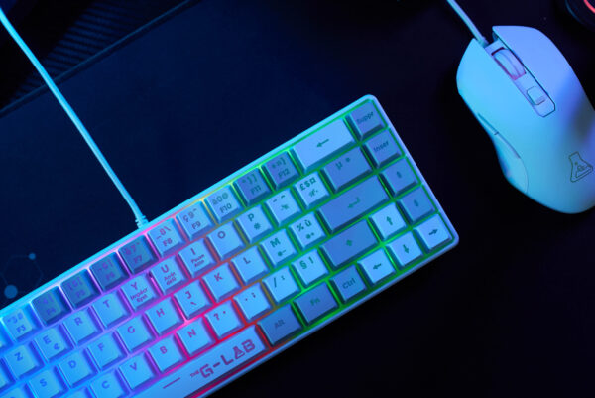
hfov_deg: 33.4
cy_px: 199
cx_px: 298
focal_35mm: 60
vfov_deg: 22.7
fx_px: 992
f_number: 4.5
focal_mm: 60
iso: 800
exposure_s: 1/100
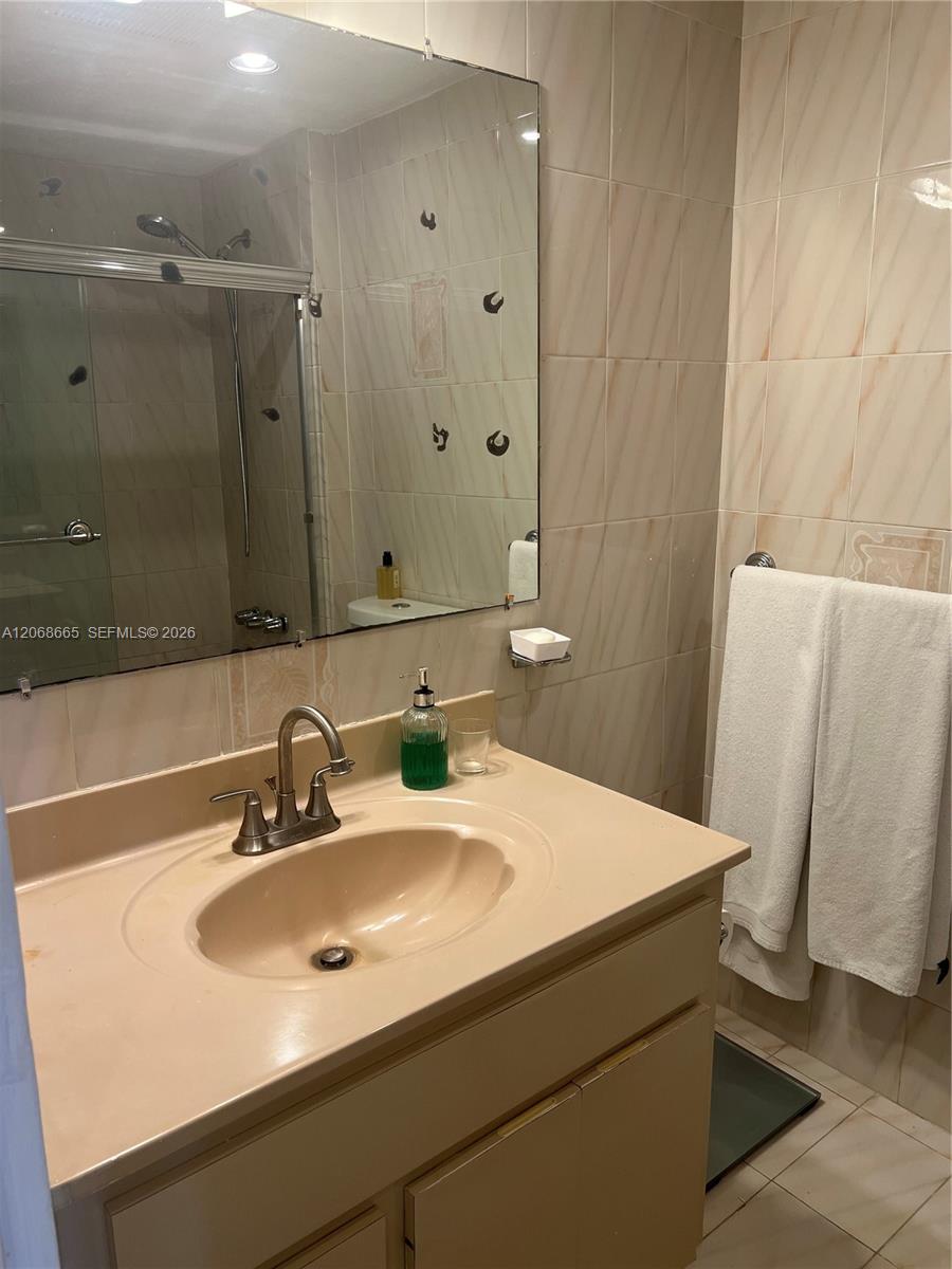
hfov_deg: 53.1
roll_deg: +0.2
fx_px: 953
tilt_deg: -12.4
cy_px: 634
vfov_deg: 67.3
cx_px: 476
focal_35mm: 26
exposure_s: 1/120
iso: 80
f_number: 1.5
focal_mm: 5.7
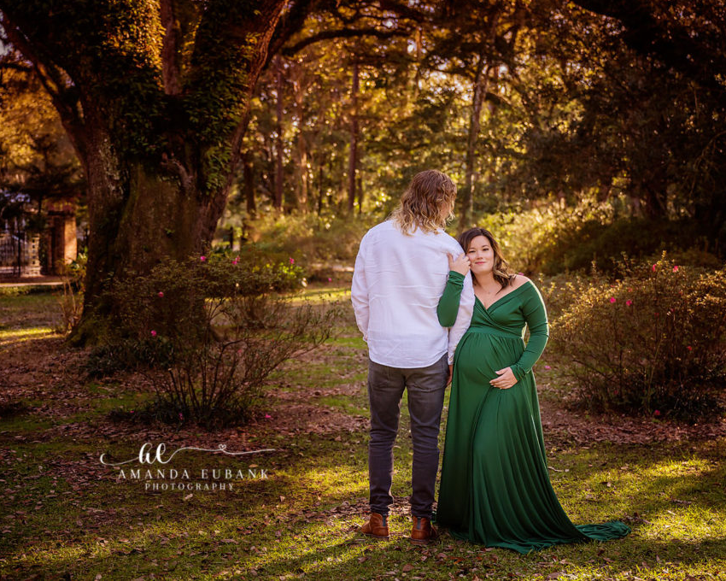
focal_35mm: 52
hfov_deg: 35.9
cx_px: 421
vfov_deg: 29.1
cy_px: 290
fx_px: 1117
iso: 500
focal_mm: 46
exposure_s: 1/640
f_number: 2.8
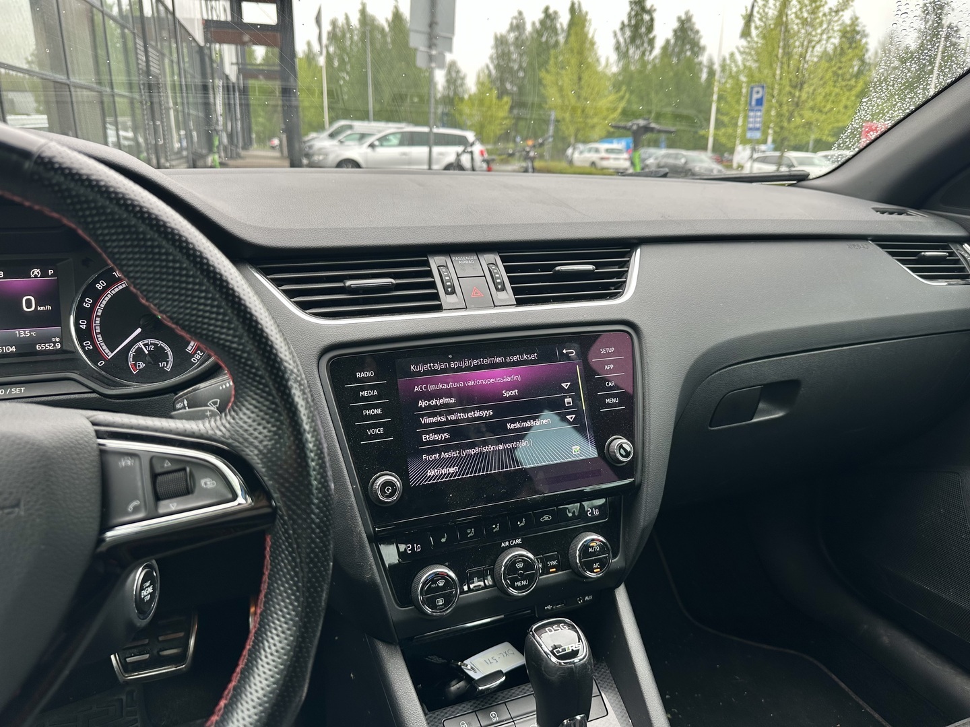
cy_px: 364
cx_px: 485
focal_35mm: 24
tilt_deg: -17.5
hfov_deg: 71.6
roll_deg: -1.1
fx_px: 673
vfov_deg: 56.8
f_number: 1.78
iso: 64
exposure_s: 1/121
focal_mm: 6.86
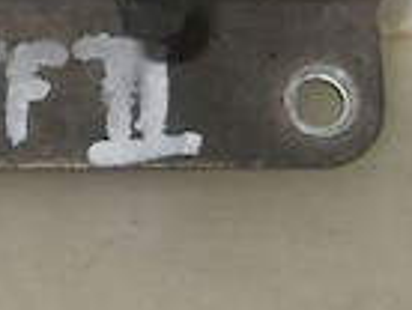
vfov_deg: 7.6
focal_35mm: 190
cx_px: -30
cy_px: -256
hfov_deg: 10.3
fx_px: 2265
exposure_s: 1/30
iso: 80
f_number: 5.5
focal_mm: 6.72
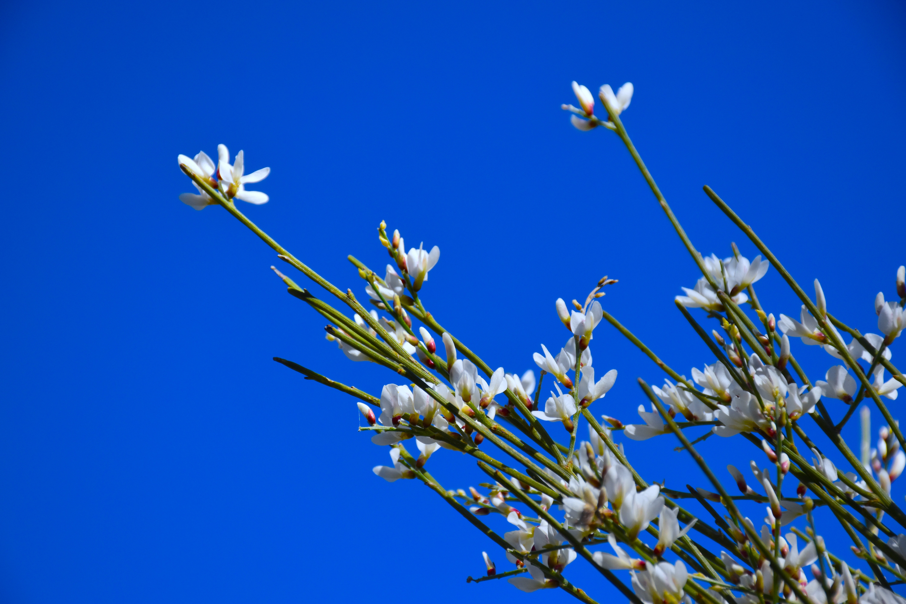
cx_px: 453
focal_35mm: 158
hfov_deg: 13.0
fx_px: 3963
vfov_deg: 8.7
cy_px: 302
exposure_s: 1/2000
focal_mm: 105
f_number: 7.1
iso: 400
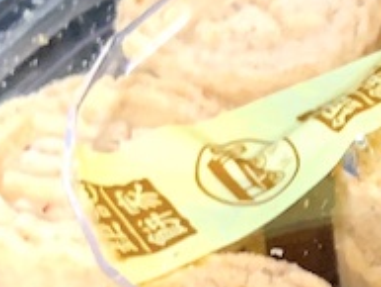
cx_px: 460
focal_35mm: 101
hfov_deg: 18.4
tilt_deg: -32.2
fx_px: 1112
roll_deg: -12.8
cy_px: 335
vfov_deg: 14.3
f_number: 1.8
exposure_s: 1/49
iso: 200
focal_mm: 4.25
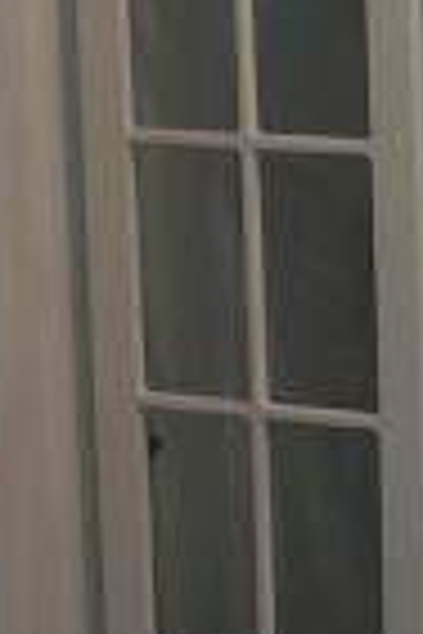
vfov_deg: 17.6
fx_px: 2044
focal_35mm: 116
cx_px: 812
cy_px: 317
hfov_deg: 10.9
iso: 80
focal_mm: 4
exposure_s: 1/50
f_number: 1.8
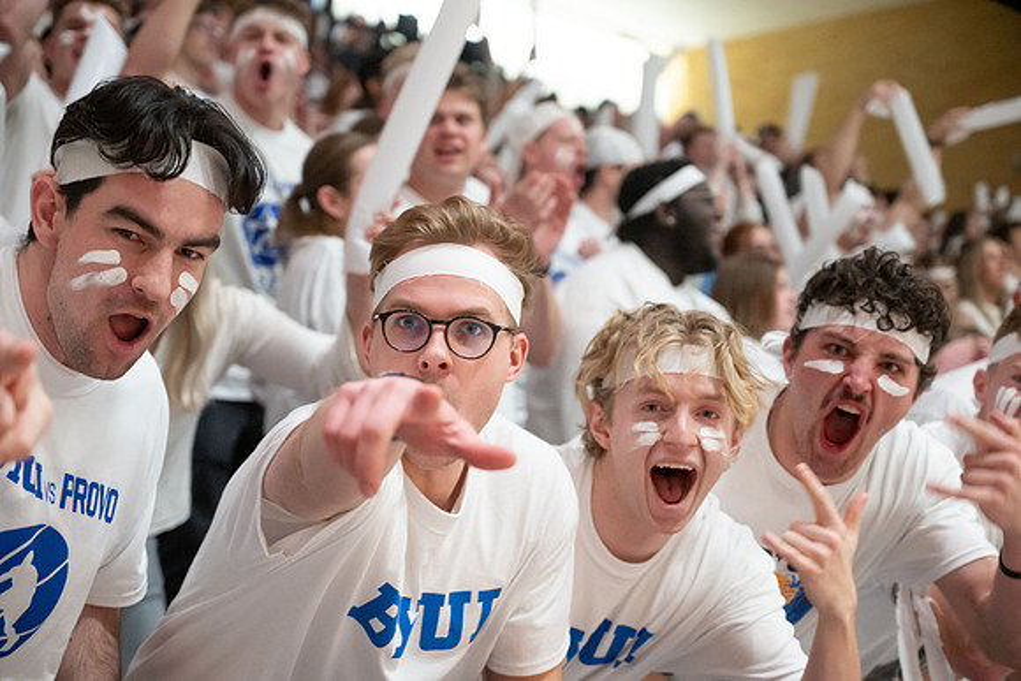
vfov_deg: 19.5
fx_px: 1986
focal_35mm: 70
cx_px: 510
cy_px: 340
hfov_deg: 28.8
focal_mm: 70
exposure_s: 1/160
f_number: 4
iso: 2500
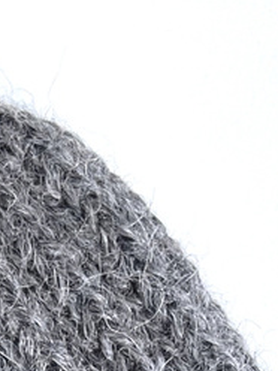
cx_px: 112
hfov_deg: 11.8
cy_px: 809
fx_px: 1349
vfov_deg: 13.0
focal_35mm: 126
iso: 125
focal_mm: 5.7
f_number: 1.5
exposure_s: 1/119
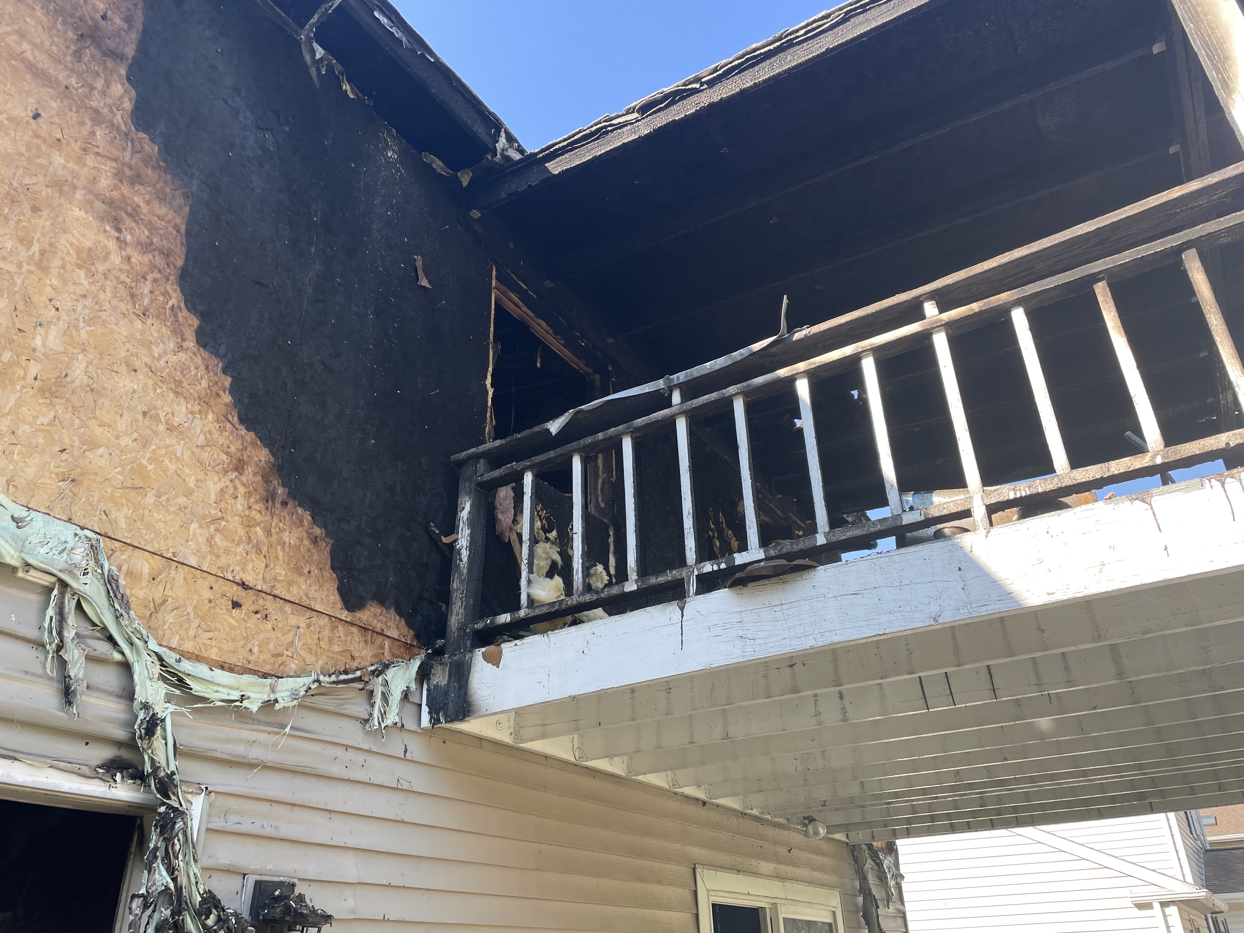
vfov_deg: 53.1
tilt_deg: +31.1
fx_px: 934
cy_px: 466
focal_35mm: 26
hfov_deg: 67.3
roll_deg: +0.0
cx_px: 622
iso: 32
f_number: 1.6
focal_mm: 4.2
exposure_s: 1/487
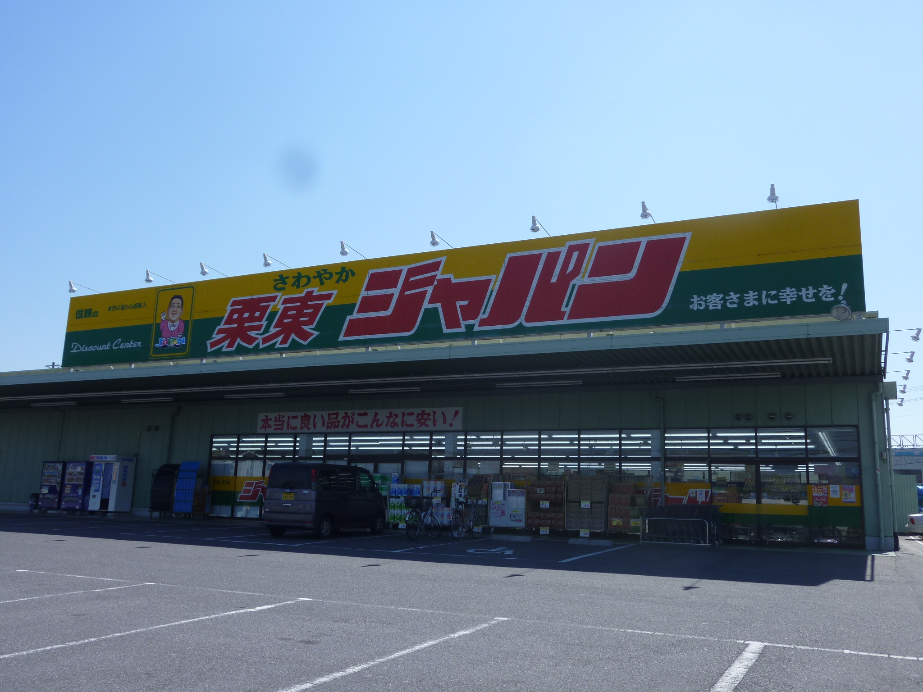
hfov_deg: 61.7
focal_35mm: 29
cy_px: 346
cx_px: 462
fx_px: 773
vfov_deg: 48.2
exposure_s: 1/640
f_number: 3.5
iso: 80
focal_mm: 5.2
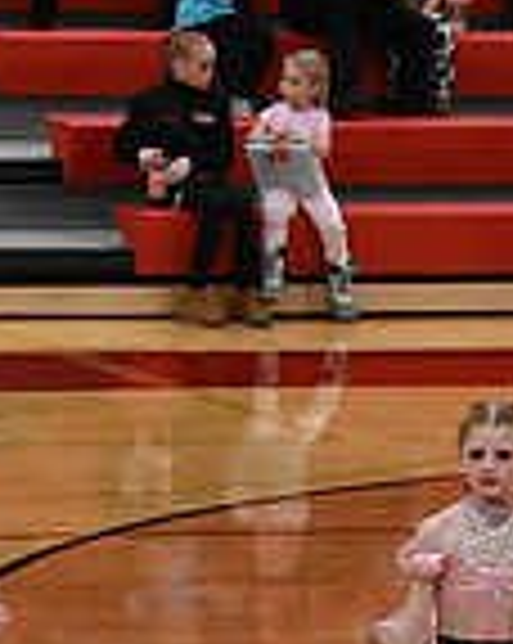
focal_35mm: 400
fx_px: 7608
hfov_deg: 3.8
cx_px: -684
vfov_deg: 4.8
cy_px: 597
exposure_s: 1/400
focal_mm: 70
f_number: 4
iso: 5000
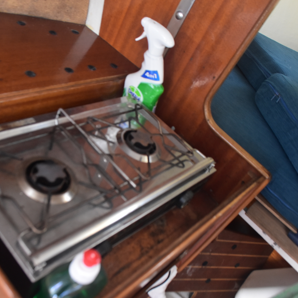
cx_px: 119
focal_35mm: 35
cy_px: 149
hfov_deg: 47.0
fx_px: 341
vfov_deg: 47.2
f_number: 4.5
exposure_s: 1/60
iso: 1600
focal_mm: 18
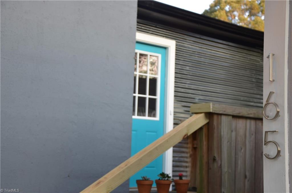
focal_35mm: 60
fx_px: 485
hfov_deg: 33.5
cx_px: 146
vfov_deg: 22.5
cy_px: 96
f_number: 4.5
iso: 200
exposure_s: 1/60
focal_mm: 40
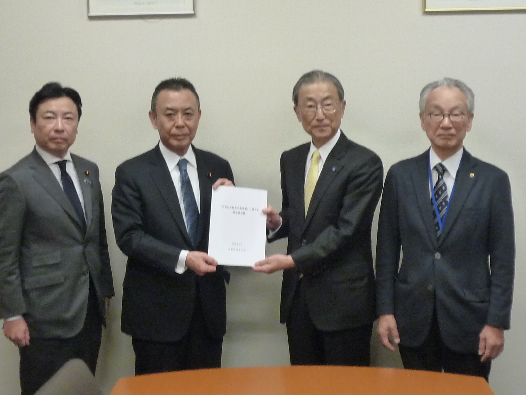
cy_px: 198
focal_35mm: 74
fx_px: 1124
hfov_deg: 26.3
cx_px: 263
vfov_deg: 19.9
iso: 400
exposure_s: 1/25
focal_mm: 7.3
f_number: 4.1
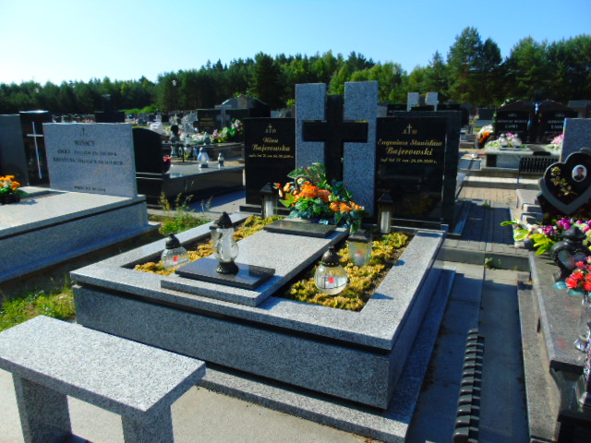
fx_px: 427
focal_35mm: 25
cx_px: 296
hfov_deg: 69.4
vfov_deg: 54.9
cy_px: 222
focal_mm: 4.4
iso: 80
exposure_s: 1/640
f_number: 3.4
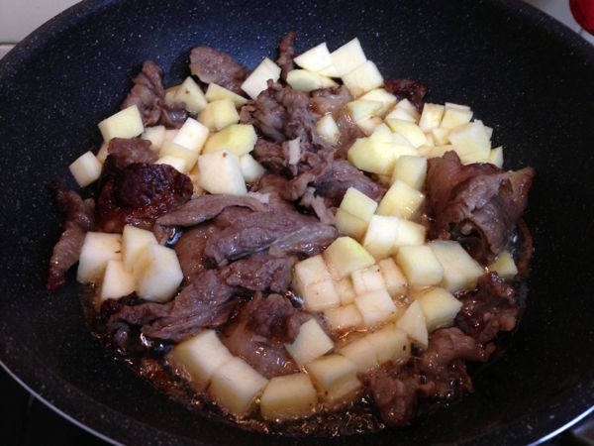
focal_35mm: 33
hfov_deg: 55.4
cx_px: 297
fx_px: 566
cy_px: 223
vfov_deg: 42.9
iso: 125
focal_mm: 4.13
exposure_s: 1/20
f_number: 2.4
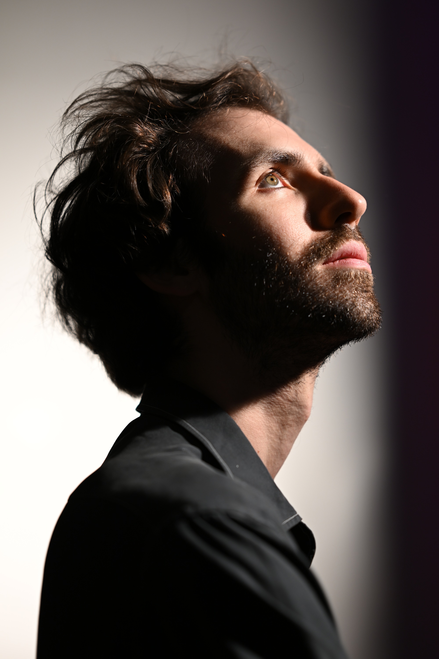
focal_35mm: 85
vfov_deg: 23.9
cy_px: 330
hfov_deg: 16.1
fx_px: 1555
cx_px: 220
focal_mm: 85
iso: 200
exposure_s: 1/400
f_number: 2
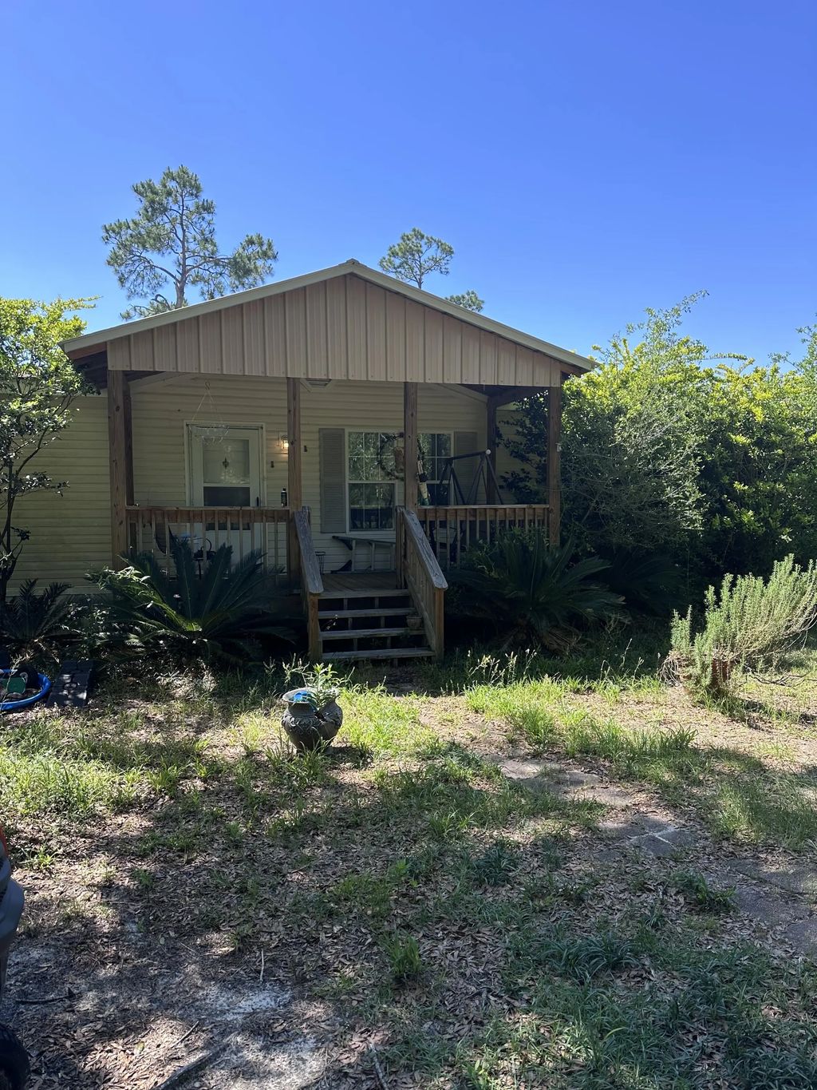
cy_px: 545
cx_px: 408
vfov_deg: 71.6
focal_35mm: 24
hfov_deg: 56.8
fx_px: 755
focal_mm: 6.86
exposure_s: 1/1639
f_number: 1.78
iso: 80
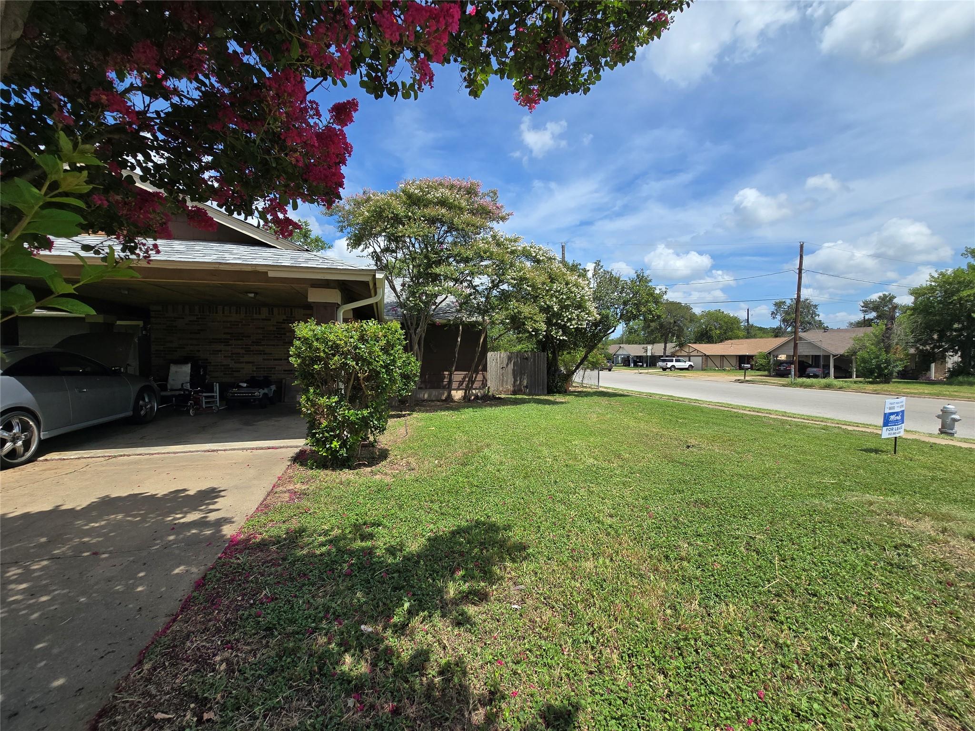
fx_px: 366
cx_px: 488
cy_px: 366
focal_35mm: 13
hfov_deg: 106.2
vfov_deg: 89.9
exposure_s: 1/2283
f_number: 2.2
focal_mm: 2.2
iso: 50
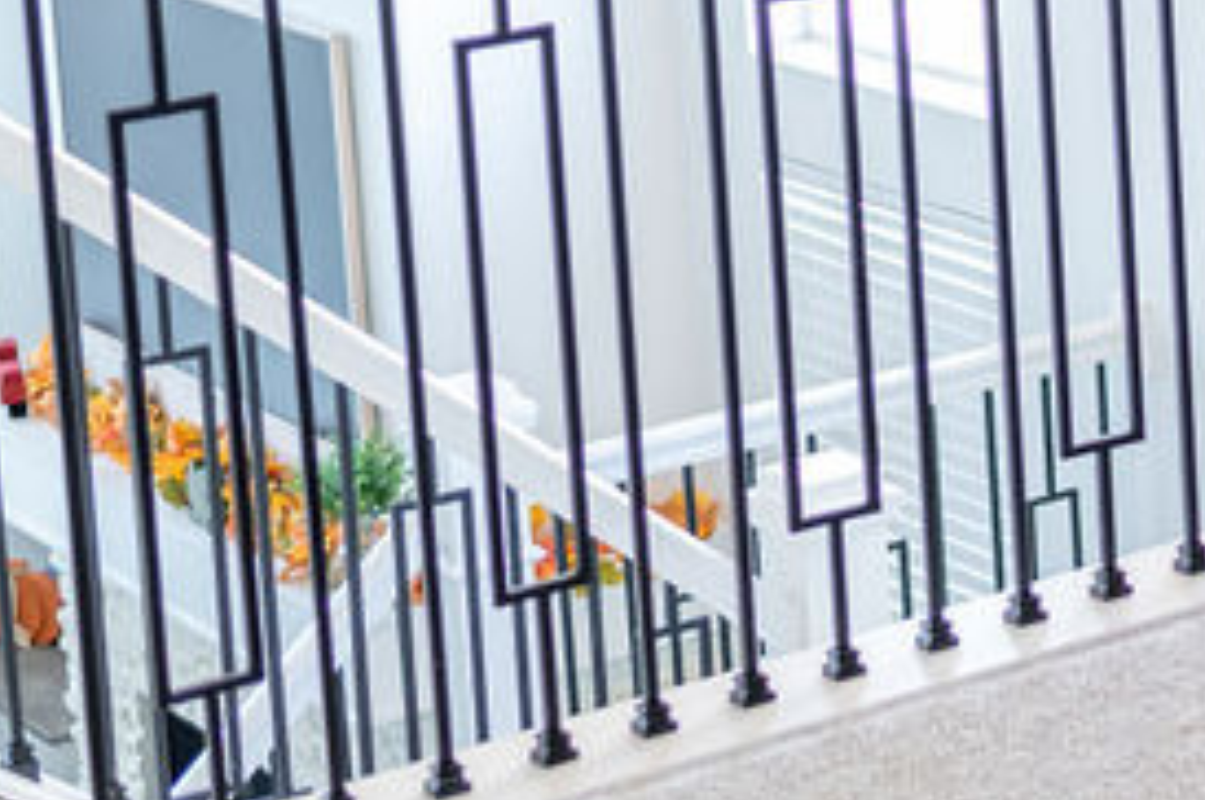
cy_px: -240
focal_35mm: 131
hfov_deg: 14.4
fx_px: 4380
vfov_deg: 10.2
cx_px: 1948
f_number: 2.5
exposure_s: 1/200
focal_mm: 35
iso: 640
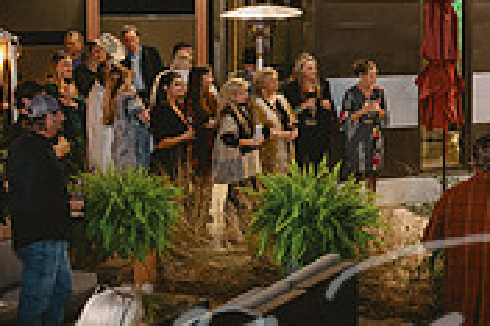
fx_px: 1074
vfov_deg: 17.0
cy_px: 31
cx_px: 601
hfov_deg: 23.3
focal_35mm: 79
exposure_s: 1/100
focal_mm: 24
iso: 2500
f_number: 2.8
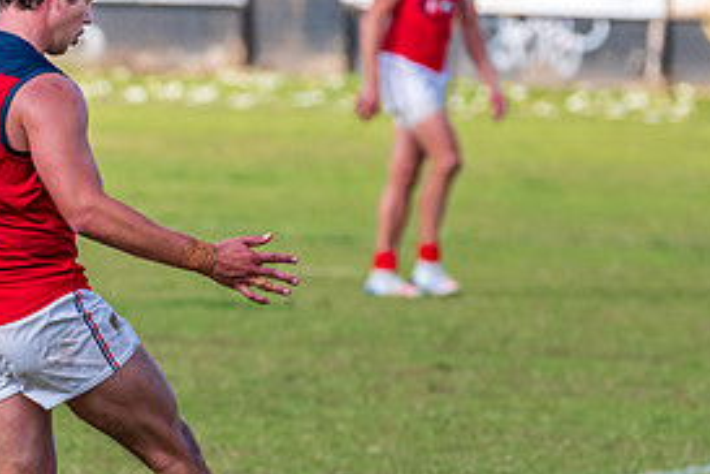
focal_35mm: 886
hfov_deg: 2.3
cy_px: 351
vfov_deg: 1.6
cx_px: 343
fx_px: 17473
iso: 800
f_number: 9
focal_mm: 360
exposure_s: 1/1250
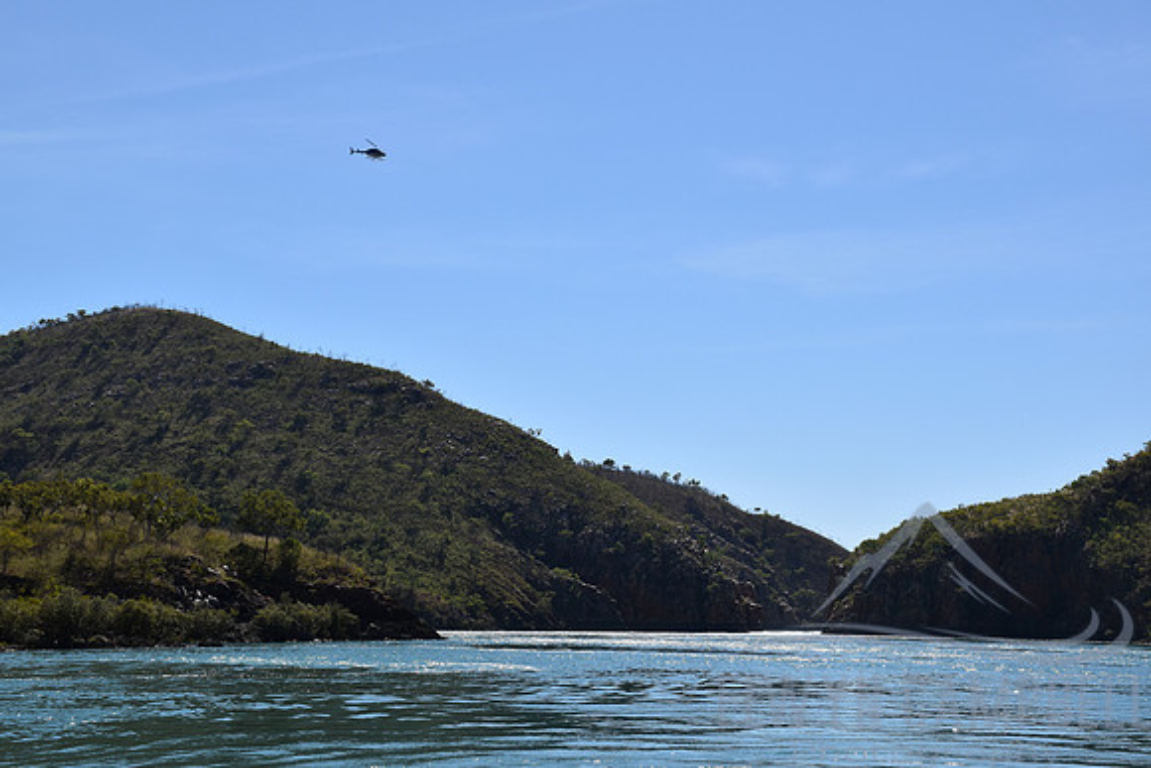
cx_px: 576
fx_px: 1679
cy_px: 384
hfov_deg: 37.8
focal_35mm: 52
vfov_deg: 25.8
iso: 200
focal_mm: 35
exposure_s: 1/500
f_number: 11
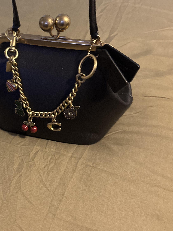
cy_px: 99
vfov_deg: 40.3
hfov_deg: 30.1
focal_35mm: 47
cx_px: 32
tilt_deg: -44.9
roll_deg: -2.8
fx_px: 313
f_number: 1.6
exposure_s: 1/30
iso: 800
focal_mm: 5.96
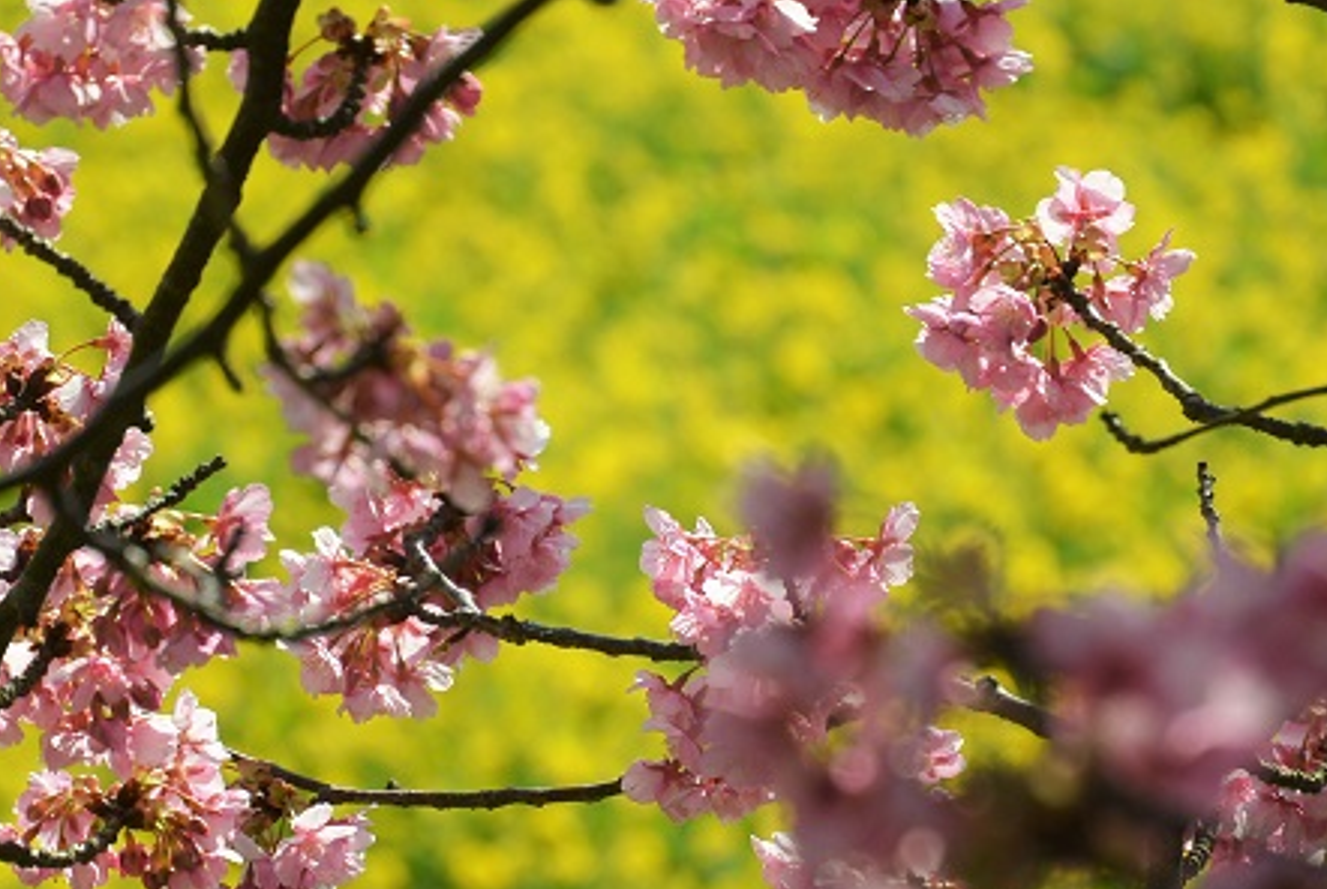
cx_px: 576
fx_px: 14875
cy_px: 455
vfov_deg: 3.4
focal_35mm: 403
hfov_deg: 5.1
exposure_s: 1/500
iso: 100
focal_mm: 110
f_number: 5.6
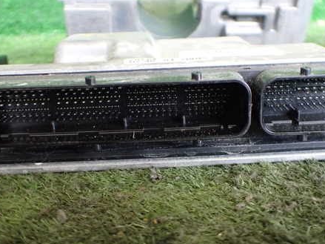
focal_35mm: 41
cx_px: 177
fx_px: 385
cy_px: 106
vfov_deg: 35.1
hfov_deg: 45.7
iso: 640
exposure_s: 1/125
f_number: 2.3
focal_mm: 5.4
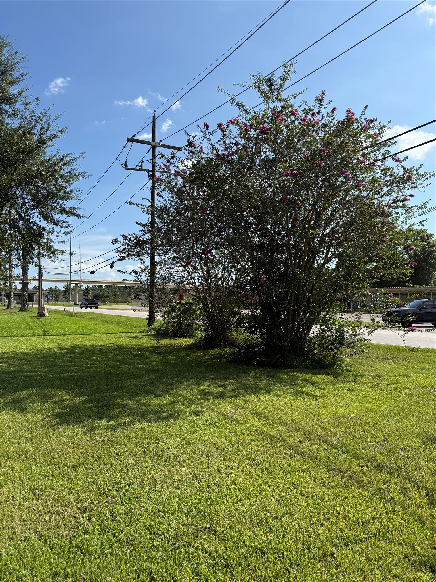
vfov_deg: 71.6
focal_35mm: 24
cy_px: 291
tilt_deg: +1.6
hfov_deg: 56.8
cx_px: 218
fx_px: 403
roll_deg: -1.2
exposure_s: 1/4167
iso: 80
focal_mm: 6.76
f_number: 1.78
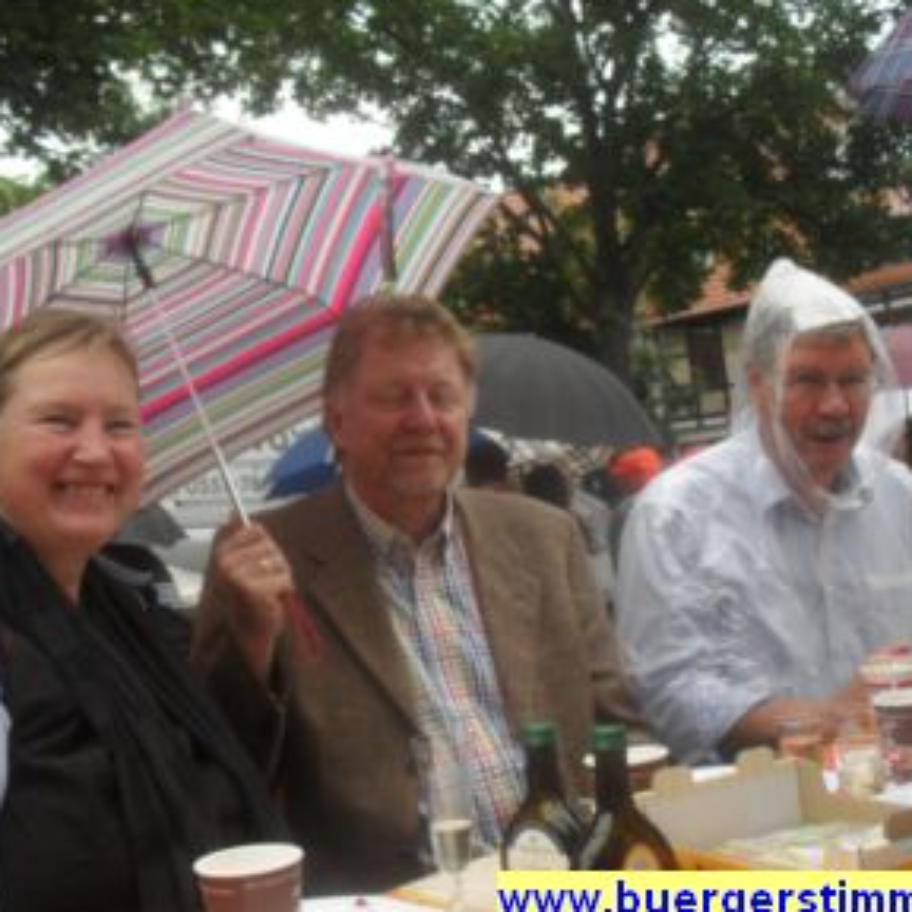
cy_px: 453
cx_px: 418
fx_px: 1282
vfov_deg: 39.2
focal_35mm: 43
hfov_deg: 39.1
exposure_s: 1/125
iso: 100
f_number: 3.2
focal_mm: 6.3
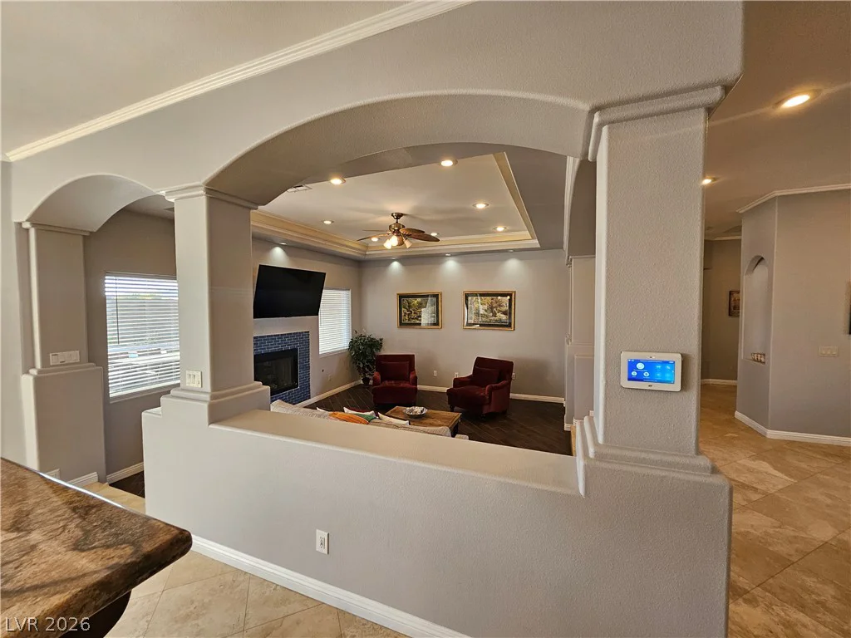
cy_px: 319
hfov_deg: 106.2
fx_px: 320
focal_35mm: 13
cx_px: 426
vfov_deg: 89.9
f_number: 2.2
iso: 80
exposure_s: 1/60
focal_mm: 1.7
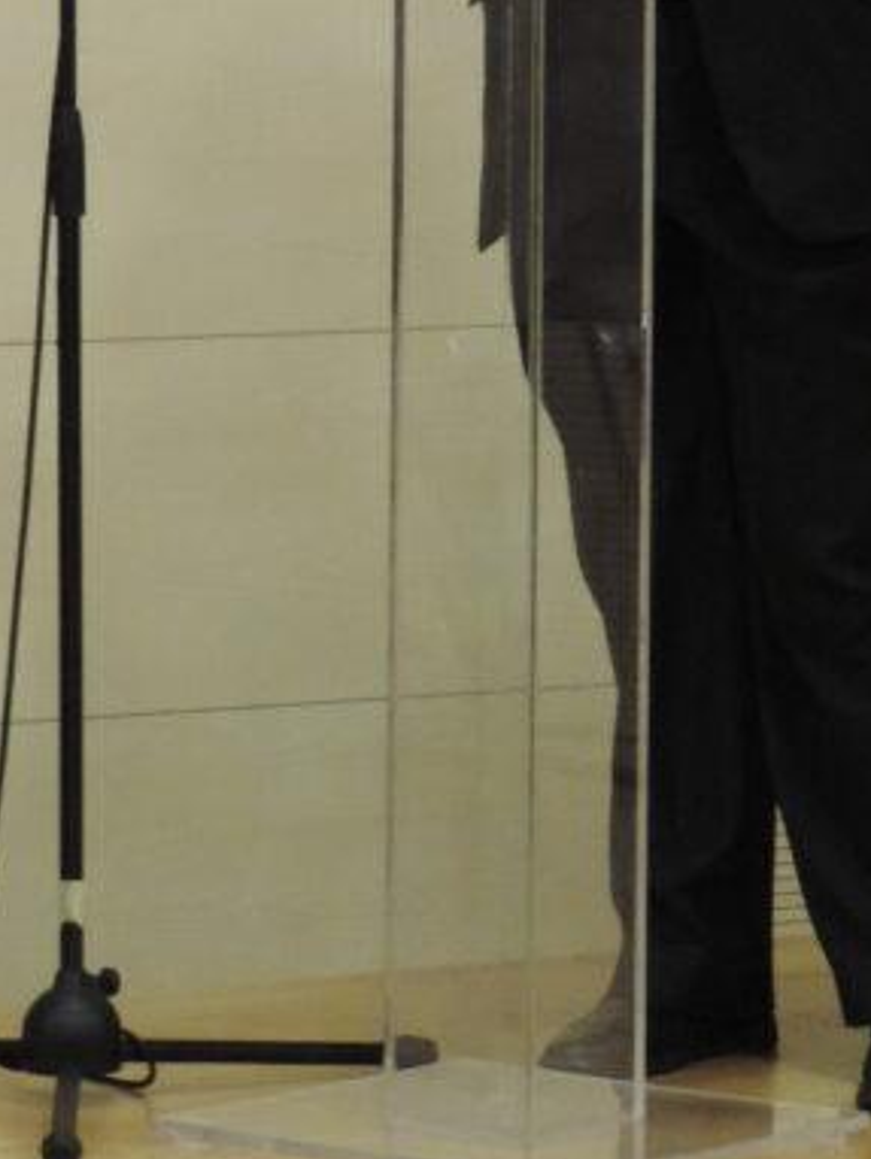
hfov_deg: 6.2
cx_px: 568
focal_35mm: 241
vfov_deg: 8.1
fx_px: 8076
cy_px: -127
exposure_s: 1/20
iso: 800
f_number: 4.1
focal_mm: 16
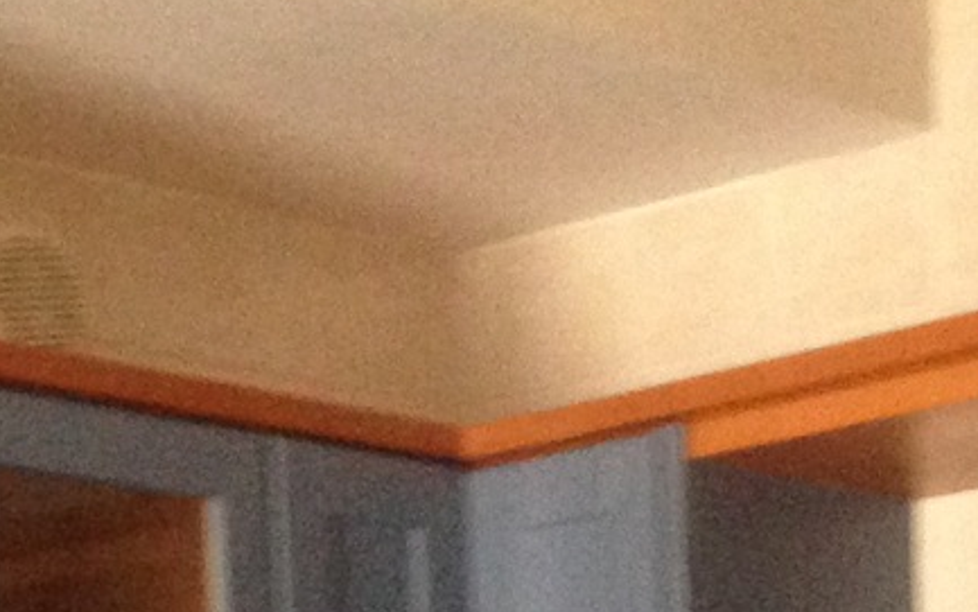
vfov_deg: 7.8
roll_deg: +1.1
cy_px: 1488
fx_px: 4133
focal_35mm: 155
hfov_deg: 13.5
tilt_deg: -3.6
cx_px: 641
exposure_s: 1/17
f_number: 2.4
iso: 400
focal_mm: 4.12
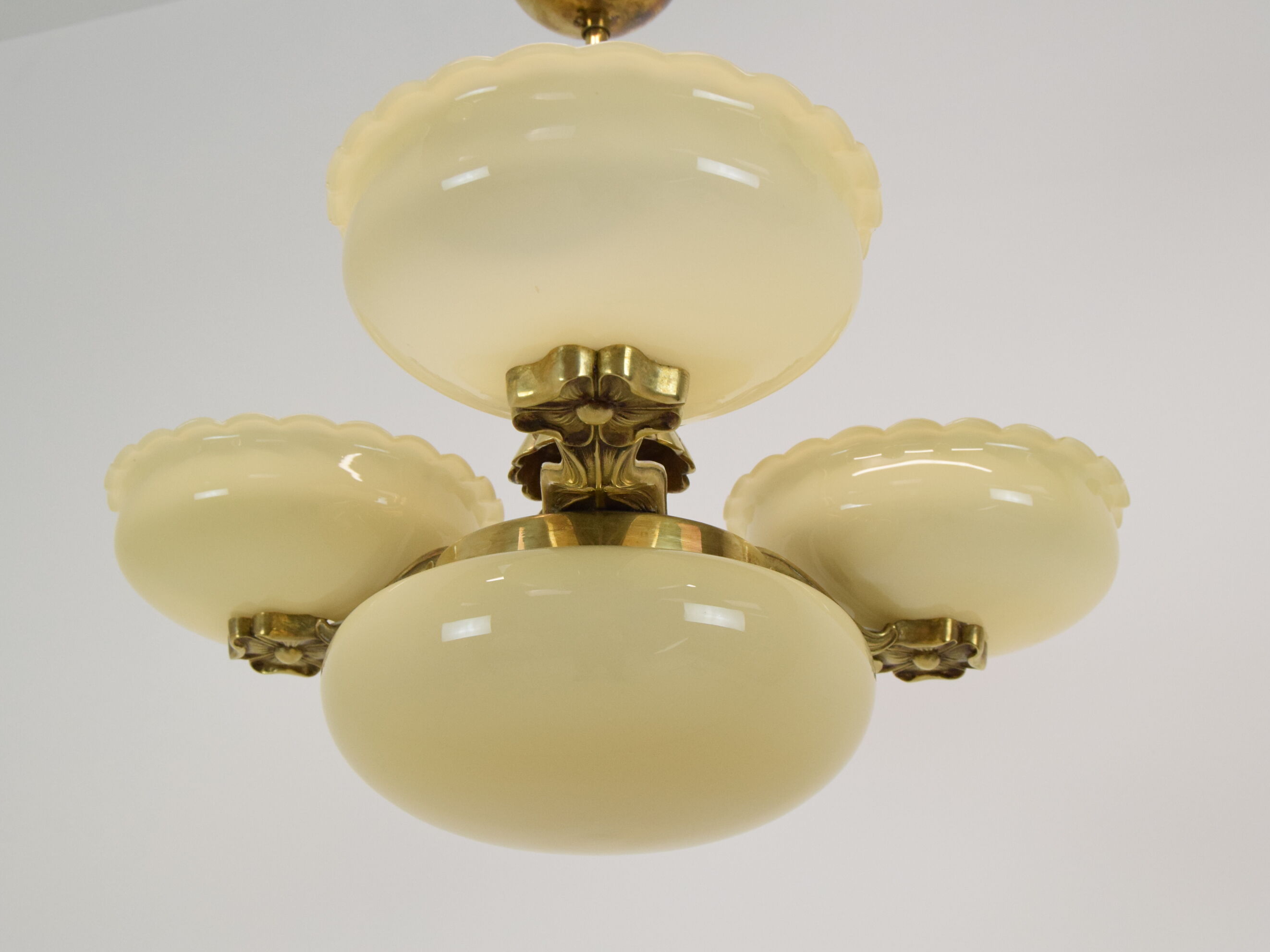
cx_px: 630
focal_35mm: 49
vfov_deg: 29.7
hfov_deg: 38.9
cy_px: 480
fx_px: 1798
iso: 1600
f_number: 8
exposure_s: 1/250
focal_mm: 30
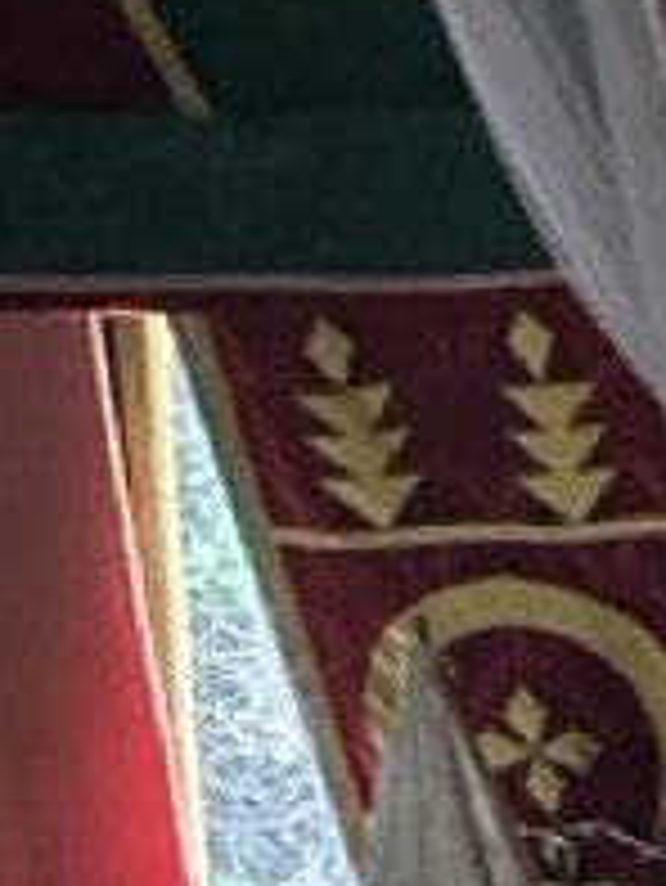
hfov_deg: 13.2
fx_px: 2332
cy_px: 1160
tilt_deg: -16.2
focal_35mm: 91
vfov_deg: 19.8
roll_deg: +1.3
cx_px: 1462
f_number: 2.2
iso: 1250
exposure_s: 1/60
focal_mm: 2.22
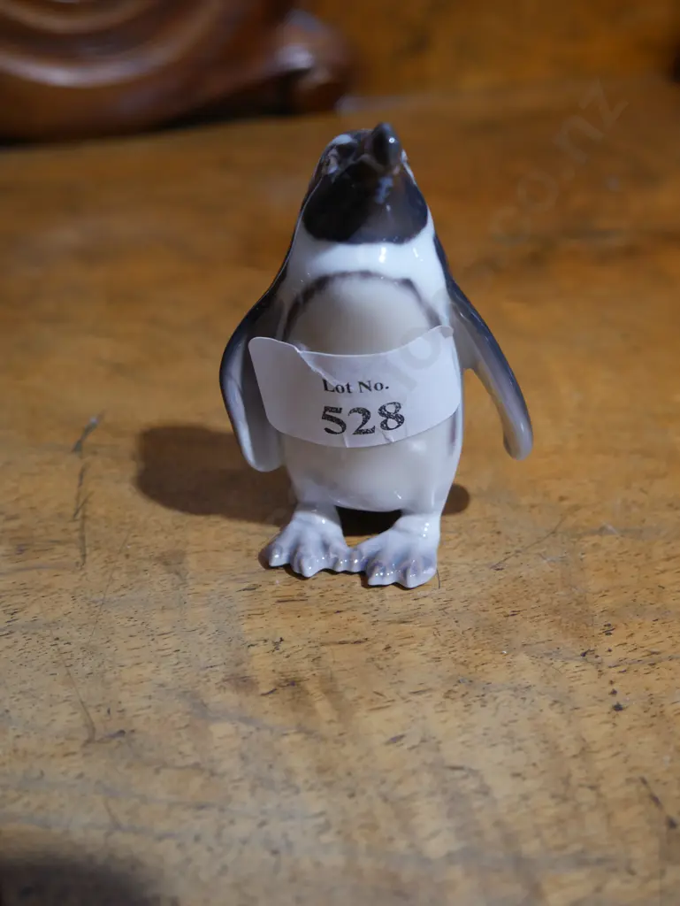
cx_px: 340
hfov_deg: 32.9
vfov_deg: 42.9
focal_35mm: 44
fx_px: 1151
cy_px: 453
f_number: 4.7
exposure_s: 1/60
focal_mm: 22
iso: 640
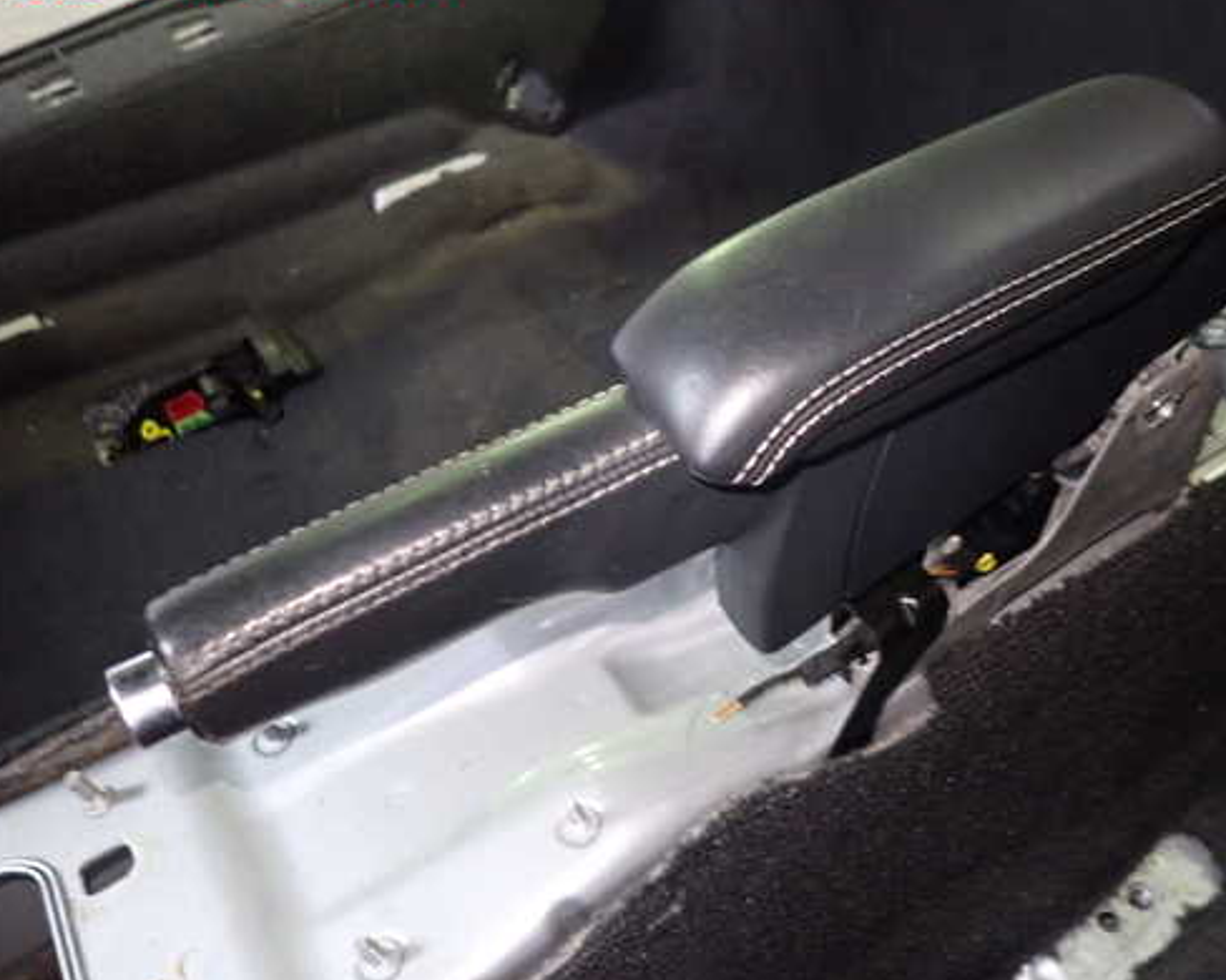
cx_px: 736
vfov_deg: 48.5
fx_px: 1088
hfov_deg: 58.3
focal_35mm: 30
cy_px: 513
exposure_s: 1/25
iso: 800
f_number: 2
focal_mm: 4.5
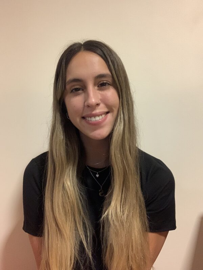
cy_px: 135
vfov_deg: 56.8
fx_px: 250
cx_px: 102
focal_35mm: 32
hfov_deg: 44.2
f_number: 2.2
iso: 500
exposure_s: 1/24
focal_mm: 2.87
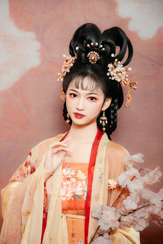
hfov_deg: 13.2
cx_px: 81
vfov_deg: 19.6
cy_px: 121
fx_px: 706
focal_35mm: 104
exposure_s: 1/160
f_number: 5
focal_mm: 105
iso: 100
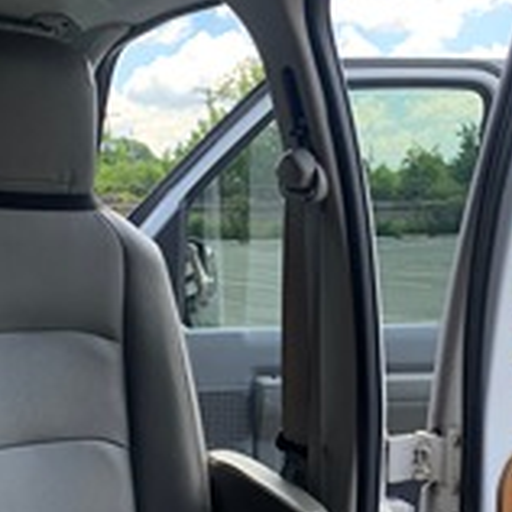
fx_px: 971
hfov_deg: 29.4
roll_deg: +0.5
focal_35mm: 58
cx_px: 321
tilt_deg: -10.1
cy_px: 402
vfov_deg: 29.0
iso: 25
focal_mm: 4.25
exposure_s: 1/322
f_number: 1.8
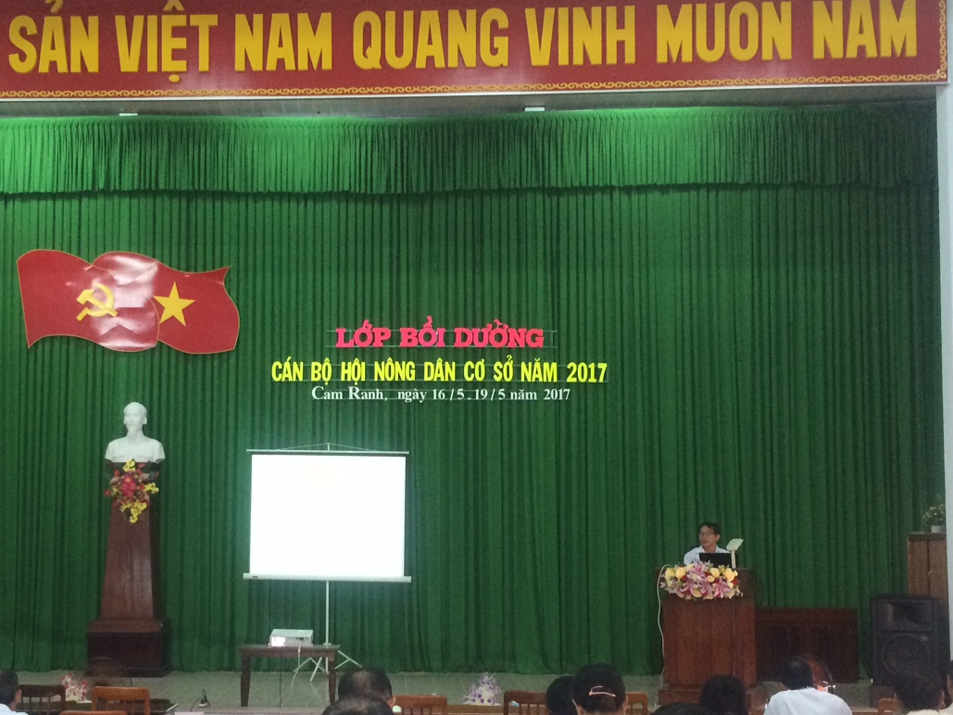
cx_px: 344
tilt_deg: +1.4
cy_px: 465
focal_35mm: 46
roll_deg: +0.1
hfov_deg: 40.9
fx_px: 1267
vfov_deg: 31.3
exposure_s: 1/33
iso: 250
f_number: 2.2
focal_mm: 4.15
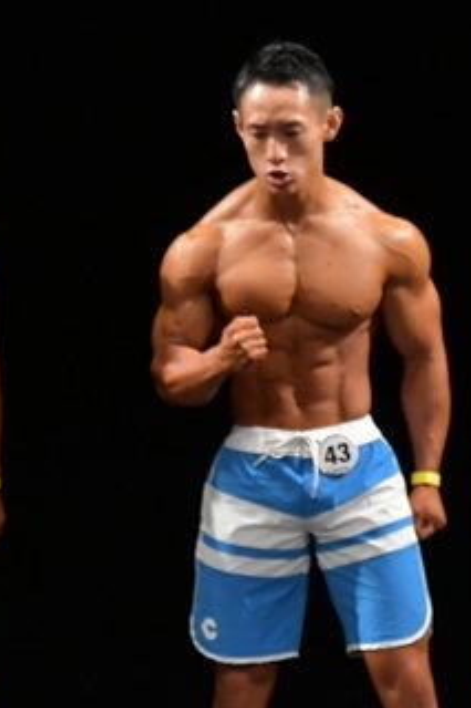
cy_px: 465
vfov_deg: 2.7
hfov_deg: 1.8
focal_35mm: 762
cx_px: 229
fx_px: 14969
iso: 3200
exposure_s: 1/400
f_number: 5.6
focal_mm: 210
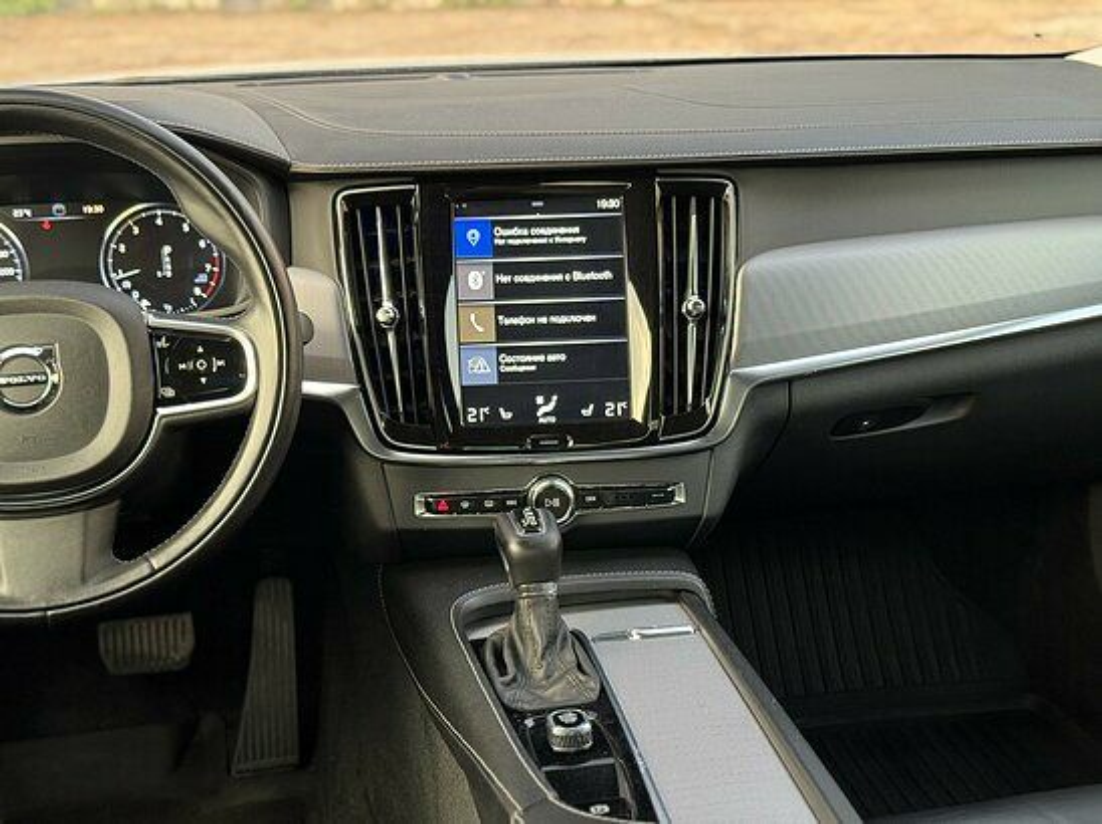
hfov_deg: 39.7
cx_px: 551
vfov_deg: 30.2
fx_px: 1527
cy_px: 412
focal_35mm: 48
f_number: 1.78
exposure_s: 1/41
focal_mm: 6.76
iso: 250
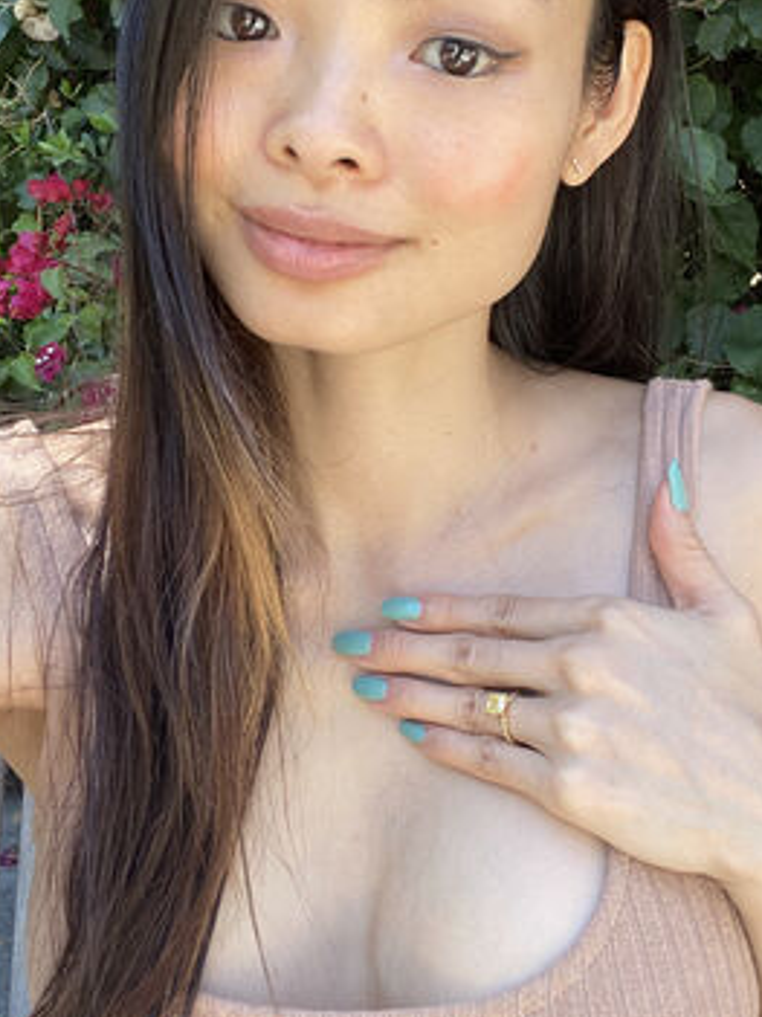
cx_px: 417
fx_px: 1204
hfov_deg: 35.1
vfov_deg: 45.3
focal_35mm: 41
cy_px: 365
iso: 32
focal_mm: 2.71
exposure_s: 1/122
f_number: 2.2
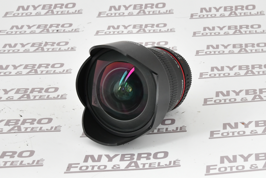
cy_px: 89
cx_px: 133
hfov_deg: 39.6
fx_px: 369
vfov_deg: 27.0
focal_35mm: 50
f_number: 14
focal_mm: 50
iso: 1600
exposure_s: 1/125
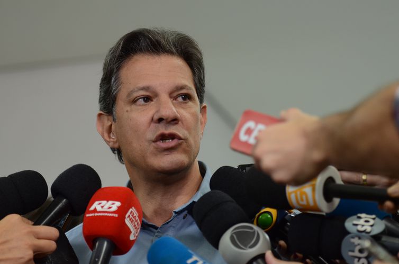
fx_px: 1493
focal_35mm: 135
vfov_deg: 10.1
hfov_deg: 15.2
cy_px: 132
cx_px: 200
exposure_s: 1/100
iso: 1000
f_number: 2.8
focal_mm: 90
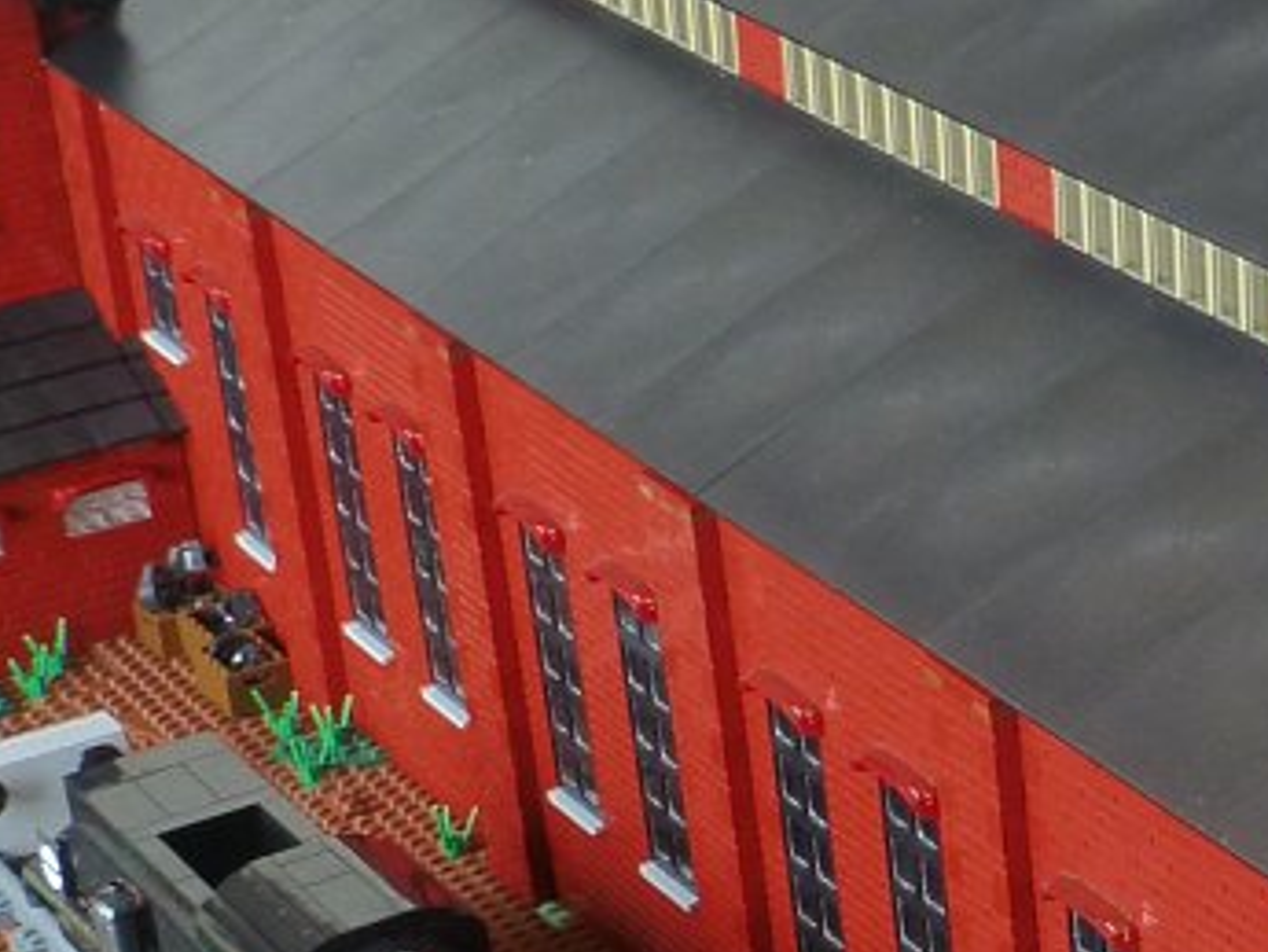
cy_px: 934
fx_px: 4617
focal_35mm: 126
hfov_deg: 15.2
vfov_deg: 11.7
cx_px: 1437
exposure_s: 1/100
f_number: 3.7
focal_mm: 6.1
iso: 250
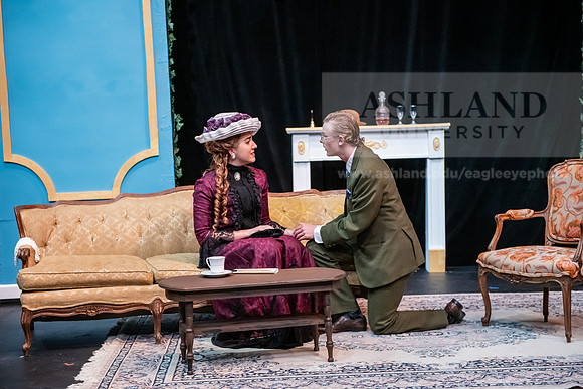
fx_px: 1004
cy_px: 194
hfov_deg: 32.4
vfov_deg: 21.9
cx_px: 292
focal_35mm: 62
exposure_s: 1/200
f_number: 3.2
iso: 3200
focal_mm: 62
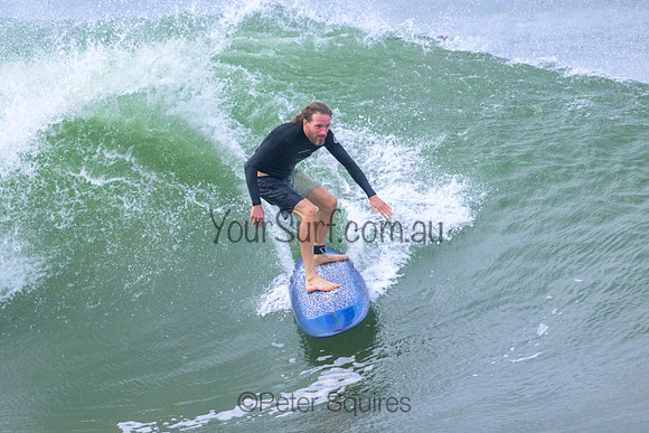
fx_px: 16233
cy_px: 192
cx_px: 289
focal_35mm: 900
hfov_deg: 2.3
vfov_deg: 1.5
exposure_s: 1/2000
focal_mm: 800
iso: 4000
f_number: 11
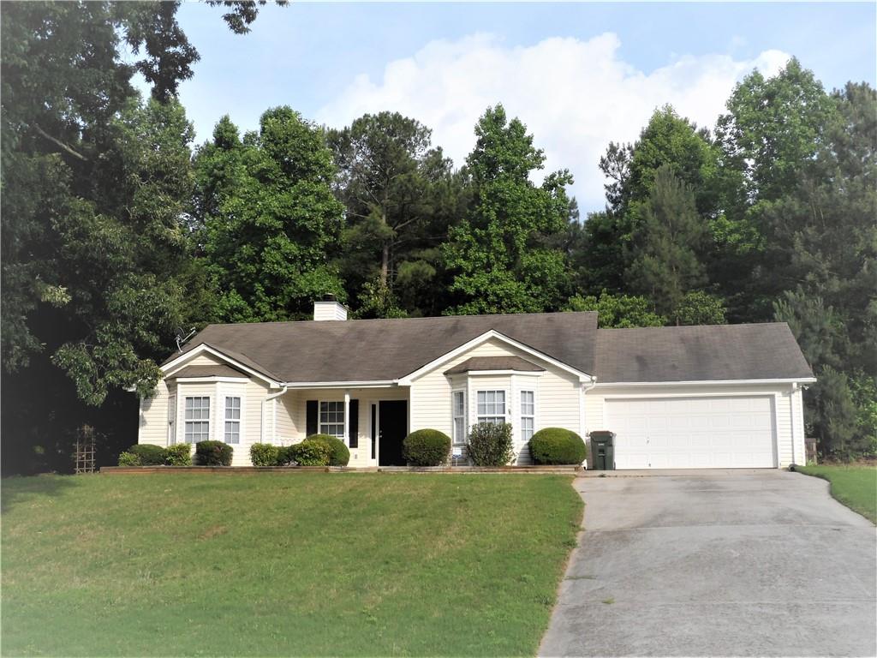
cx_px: 438
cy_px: 329
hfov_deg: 45.8
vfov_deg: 35.1
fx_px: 1039
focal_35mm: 41
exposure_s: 1/500
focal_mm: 6.8
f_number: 5.2
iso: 100
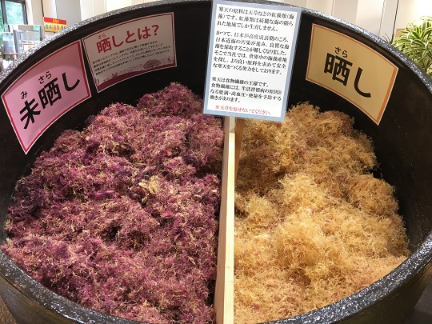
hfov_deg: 61.7
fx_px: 362
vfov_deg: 48.2
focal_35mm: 29
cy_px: 162
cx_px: 216
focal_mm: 4.15
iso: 64
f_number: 2.2
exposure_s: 1/30
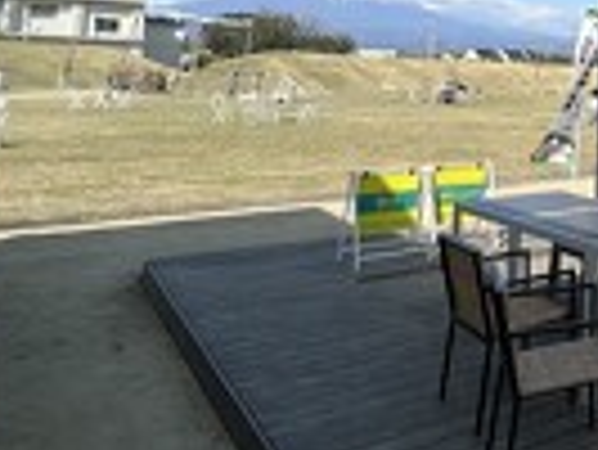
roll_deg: -0.8
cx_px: 764
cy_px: 32
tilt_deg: +3.5
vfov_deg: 34.5
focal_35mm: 39
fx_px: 674
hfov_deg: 34.7
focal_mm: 1.57
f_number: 1.8
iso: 32
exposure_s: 1/2096
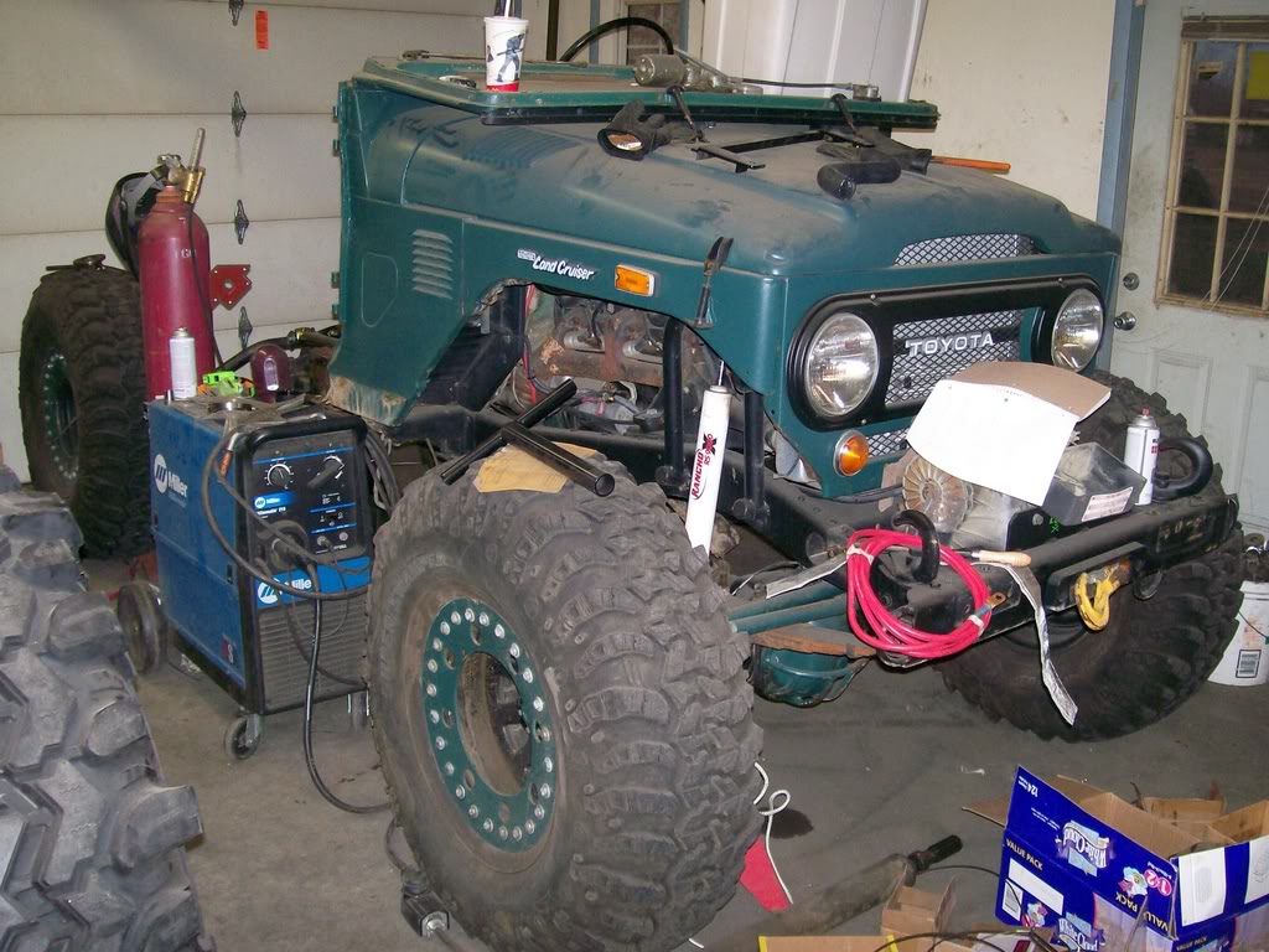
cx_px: 634
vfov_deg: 39.7
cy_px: 476
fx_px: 1320
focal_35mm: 36
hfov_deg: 51.4
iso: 140
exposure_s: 1/64
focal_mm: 6
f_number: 2.7
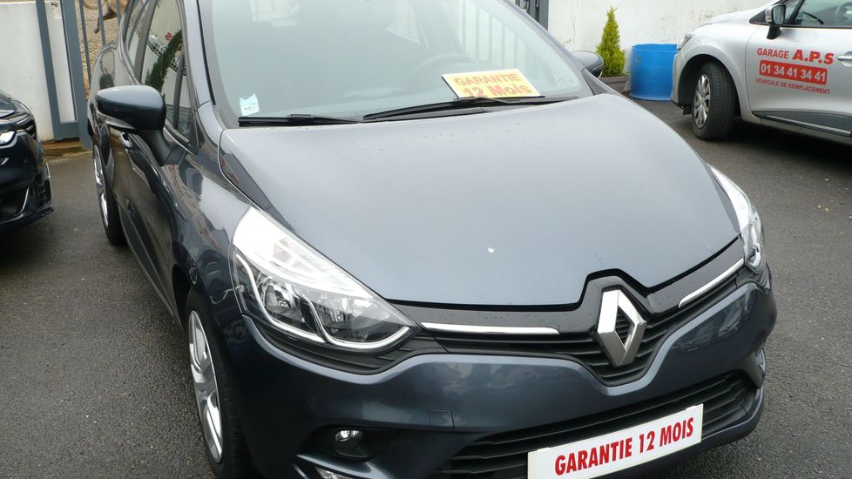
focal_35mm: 39
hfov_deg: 51.6
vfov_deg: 30.4
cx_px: 434
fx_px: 881
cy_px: 281
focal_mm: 5.8
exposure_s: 1/250
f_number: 2.8
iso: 100
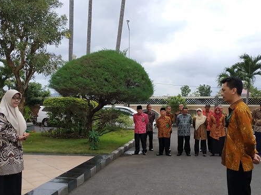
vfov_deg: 48.1
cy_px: 110
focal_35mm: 29
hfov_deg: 61.6
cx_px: 143
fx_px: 218
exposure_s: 1/647
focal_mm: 3.94
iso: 250
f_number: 1.9
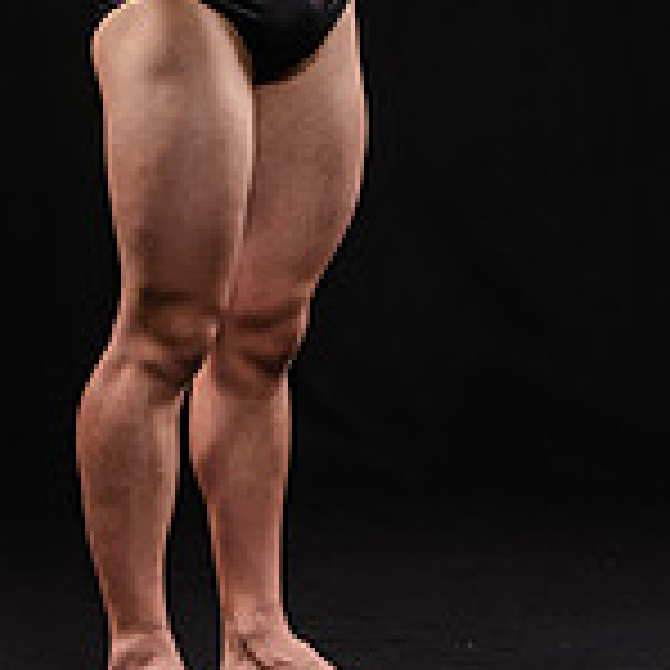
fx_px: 5518
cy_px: -139
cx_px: 252
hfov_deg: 6.9
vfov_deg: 6.9
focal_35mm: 252
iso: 400
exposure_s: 1/200
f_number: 6.3
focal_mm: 98
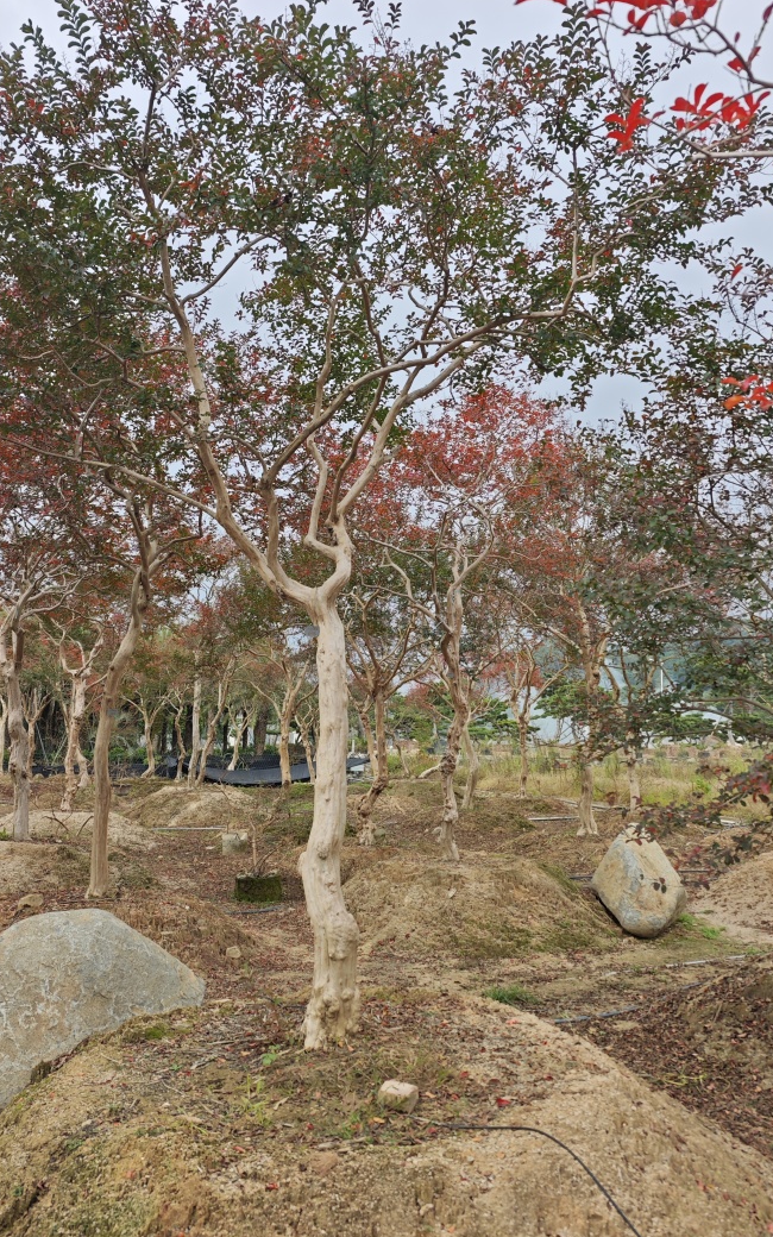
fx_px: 843
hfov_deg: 49.2
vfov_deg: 72.5
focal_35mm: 25
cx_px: 362
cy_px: 623
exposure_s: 1/1360
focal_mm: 6.55
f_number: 1.6
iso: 50
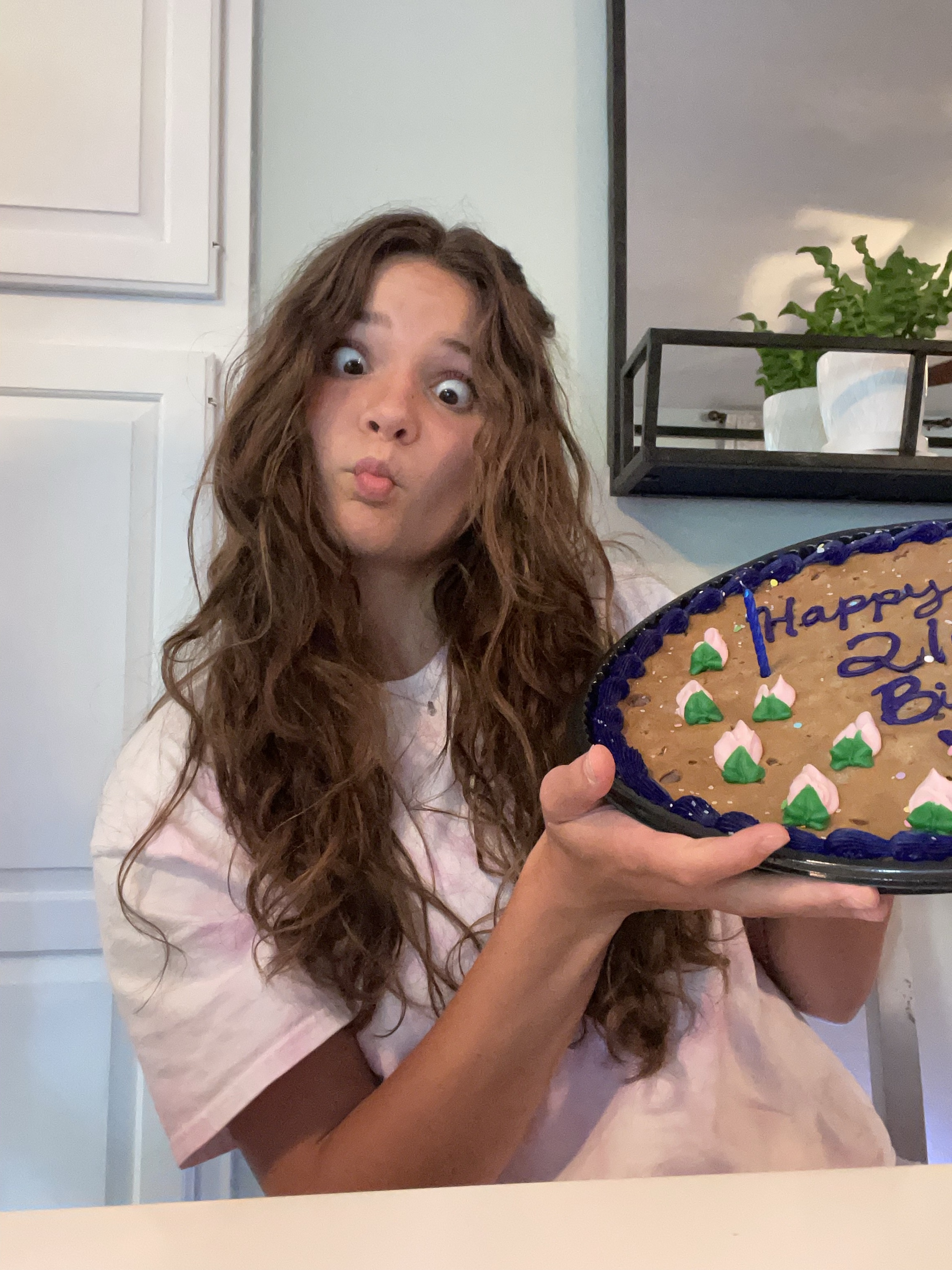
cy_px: 635
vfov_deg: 60.0
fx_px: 1100
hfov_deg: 46.8
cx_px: 476
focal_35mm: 30
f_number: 2.2
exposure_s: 1/17
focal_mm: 2.71
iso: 640
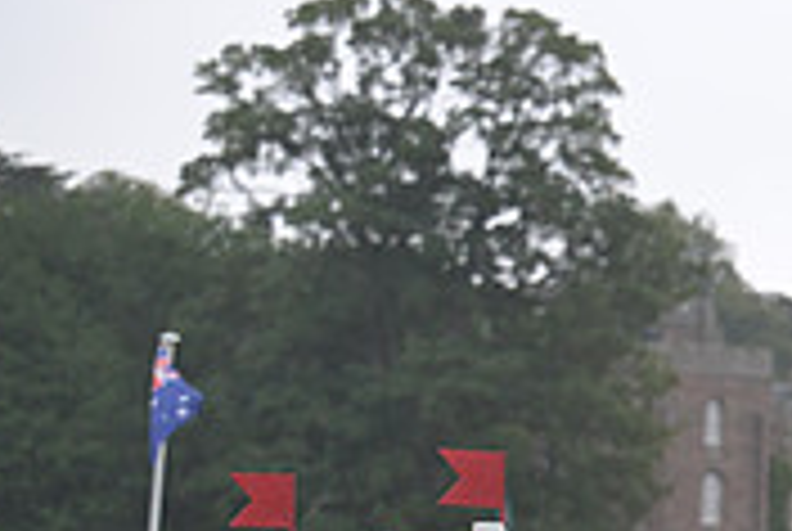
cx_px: 1274
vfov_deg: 3.5
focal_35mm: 395
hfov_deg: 5.2
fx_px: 8705
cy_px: 695
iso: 2000
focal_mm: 120
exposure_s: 1/1250
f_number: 4.5
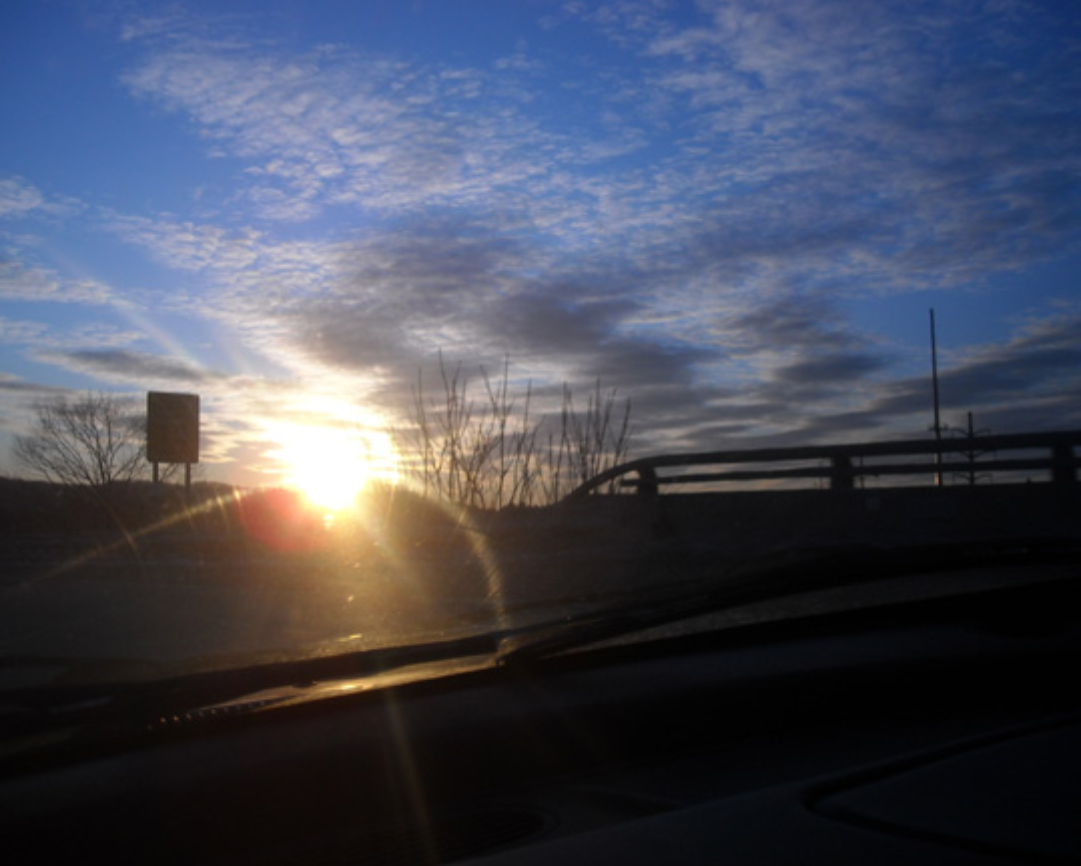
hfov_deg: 47.9
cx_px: 550
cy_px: 421
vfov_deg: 39.2
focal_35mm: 38
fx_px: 1217
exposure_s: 1/323
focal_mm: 5.7
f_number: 5.6
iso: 64
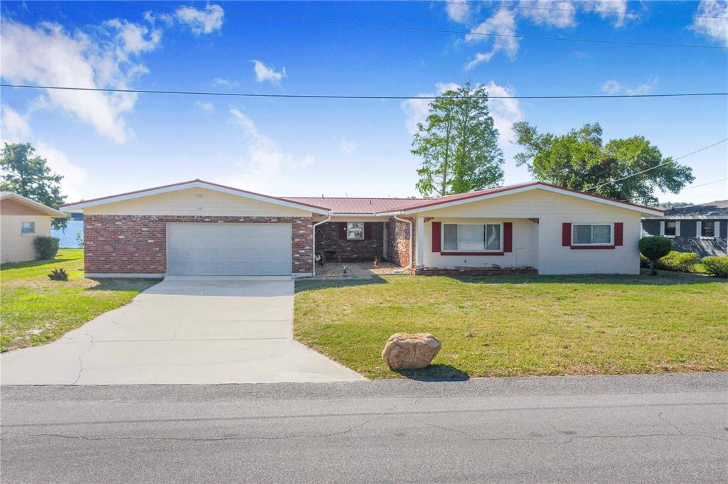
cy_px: 242
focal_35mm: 28
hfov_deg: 65.5
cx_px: 364
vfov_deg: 46.3
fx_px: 566
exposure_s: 1/640
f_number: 5.6
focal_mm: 10.26
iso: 100
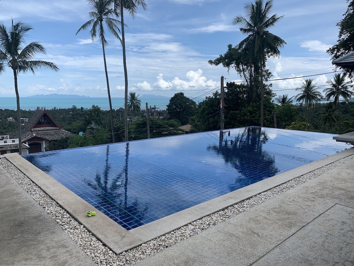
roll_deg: -1.4
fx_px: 266
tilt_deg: -7.2
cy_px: 133
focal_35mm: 26
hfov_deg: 67.3
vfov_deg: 53.1
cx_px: 177
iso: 25
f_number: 1.8
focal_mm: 4.25
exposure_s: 1/2309
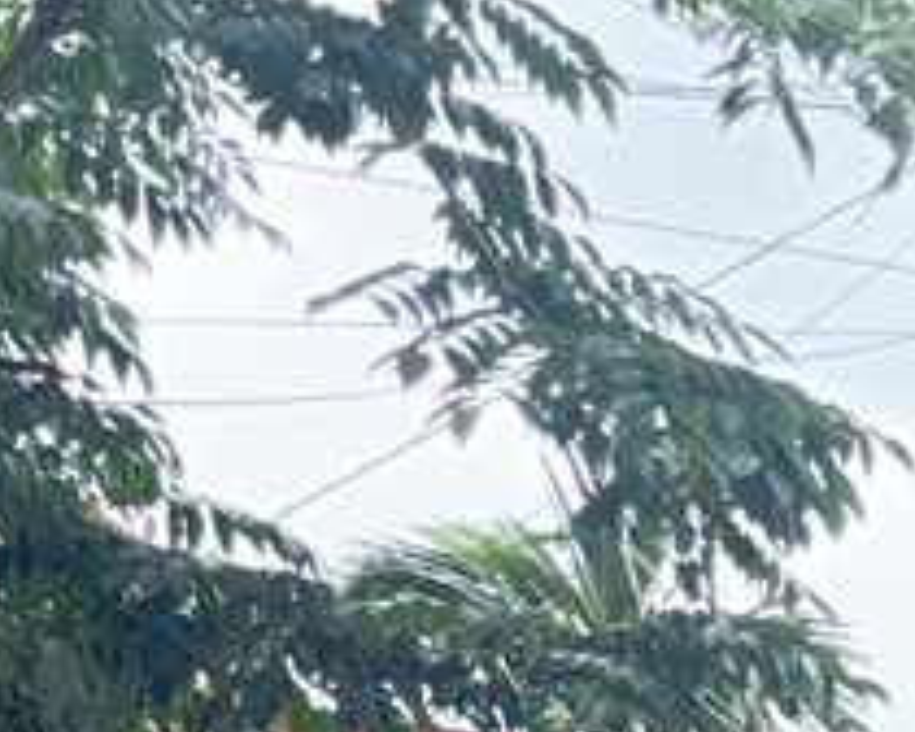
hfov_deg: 13.0
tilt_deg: -2.5
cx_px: 2174
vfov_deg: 11.7
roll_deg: +0.0
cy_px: 1590
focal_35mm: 114
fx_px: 3087
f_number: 1.78
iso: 200
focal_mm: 6.76
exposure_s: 1/85
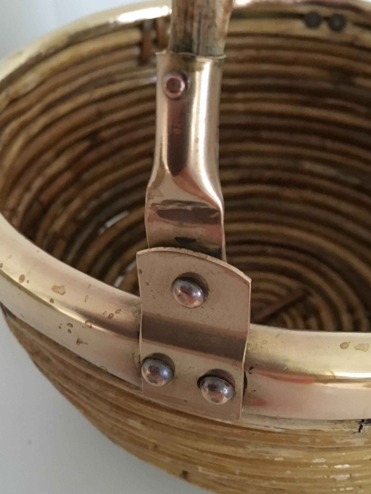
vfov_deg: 47.9
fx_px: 557
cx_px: 179
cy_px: 243
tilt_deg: -42.4
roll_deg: -0.5
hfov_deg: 36.8
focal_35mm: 39
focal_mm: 4.15
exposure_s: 1/15
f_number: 2.2
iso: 250
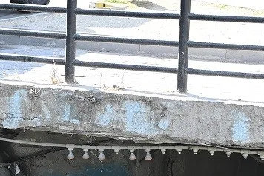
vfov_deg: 9.0
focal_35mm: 153
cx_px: 98
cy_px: 112
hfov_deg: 13.4
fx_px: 1121
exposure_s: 1/640
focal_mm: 36
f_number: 2.8
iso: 200
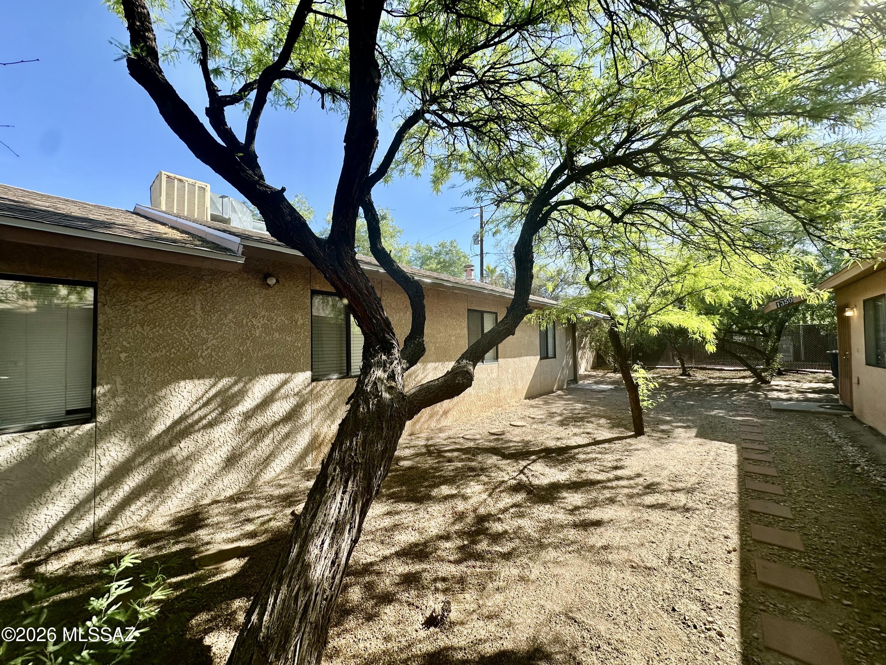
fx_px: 358
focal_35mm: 14
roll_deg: -0.4
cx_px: 443
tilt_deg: +1.8
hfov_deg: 102.1
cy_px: 332
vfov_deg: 85.7
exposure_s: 1/643
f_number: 2.2
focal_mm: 2.22
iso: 40
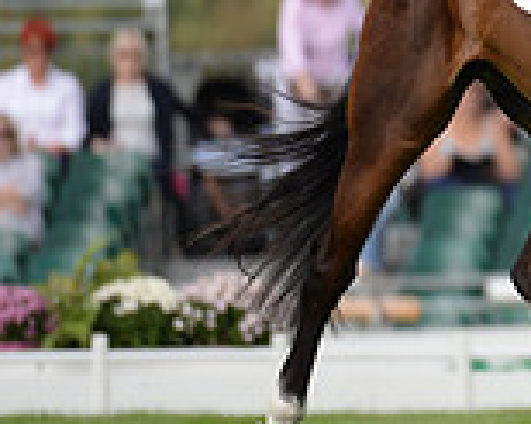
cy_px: -107
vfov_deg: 1.1
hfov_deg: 1.4
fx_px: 22161
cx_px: 917
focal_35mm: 1411
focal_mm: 400
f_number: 4
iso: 250
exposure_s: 1/800
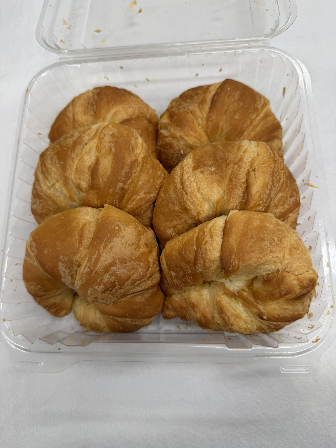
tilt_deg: -72.1
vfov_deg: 71.6
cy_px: 224
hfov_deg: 56.8
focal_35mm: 24
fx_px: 311
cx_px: 168
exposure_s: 1/120
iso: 64
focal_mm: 6.76
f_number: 1.78
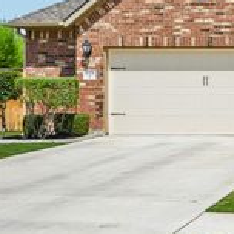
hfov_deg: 16.7
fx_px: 704
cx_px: 379
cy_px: 44
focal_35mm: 92
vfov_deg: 18.7
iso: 400
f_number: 8
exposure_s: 1/2500
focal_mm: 22
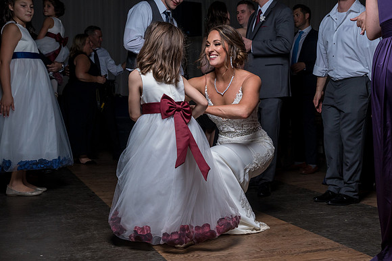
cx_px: 238
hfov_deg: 42.2
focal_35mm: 46
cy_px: 162
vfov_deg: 28.9
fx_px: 505
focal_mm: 35
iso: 2000
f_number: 5.6
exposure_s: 1/200
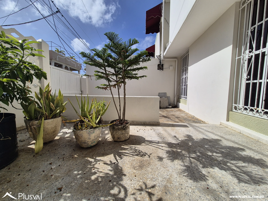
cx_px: 134
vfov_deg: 89.9
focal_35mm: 13
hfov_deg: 106.2
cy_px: 100
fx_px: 101
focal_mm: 2.2
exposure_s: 1/4560
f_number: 2.2
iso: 50
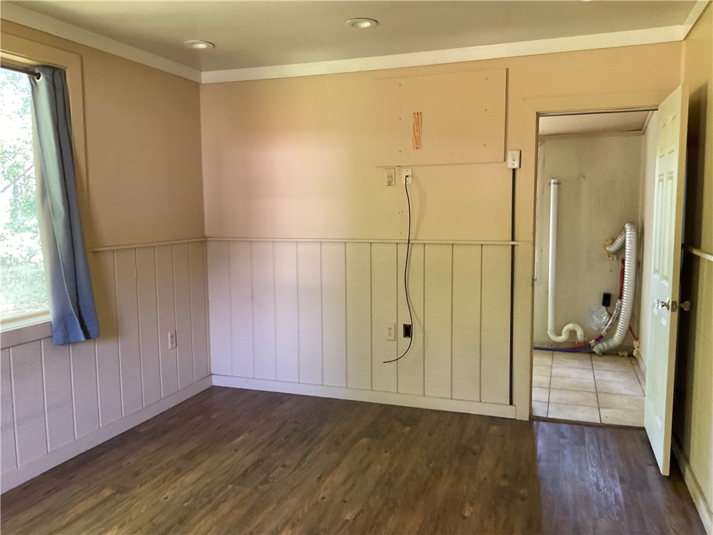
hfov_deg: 61.7
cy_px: 268
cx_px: 356
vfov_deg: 48.2
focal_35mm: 29
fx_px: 597
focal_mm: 3
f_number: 1.8
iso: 250
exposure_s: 1/60
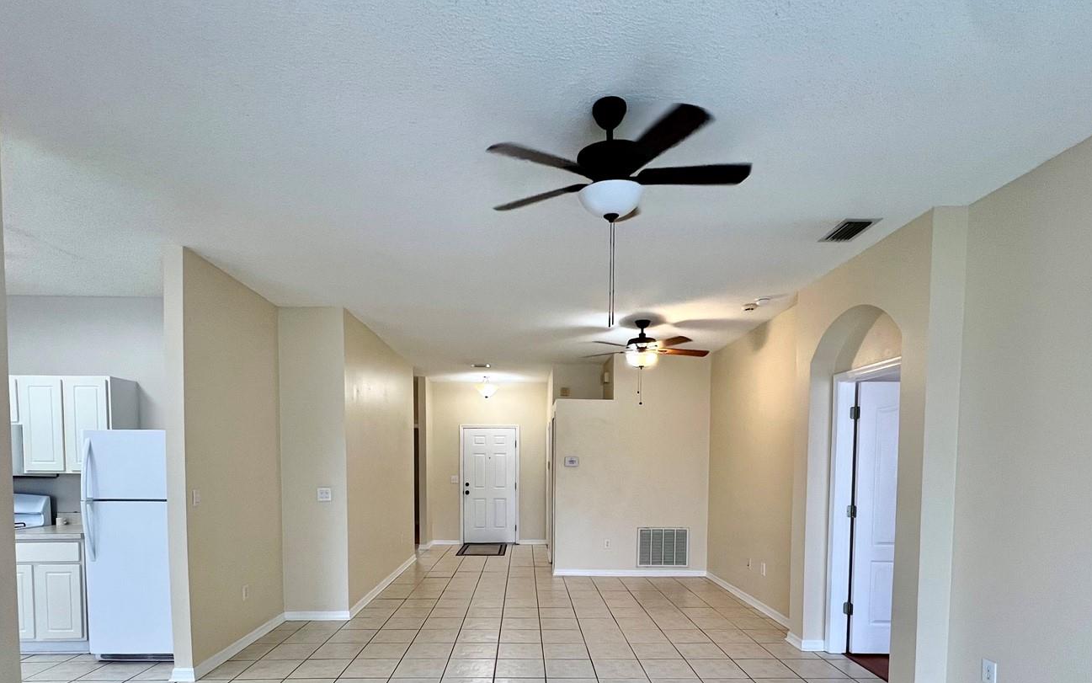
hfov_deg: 94.3
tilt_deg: -3.3
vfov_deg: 64.9
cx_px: 538
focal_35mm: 17
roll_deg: +0.4
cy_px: 491
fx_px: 506
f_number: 1.8
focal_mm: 1.57
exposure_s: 1/120
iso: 200
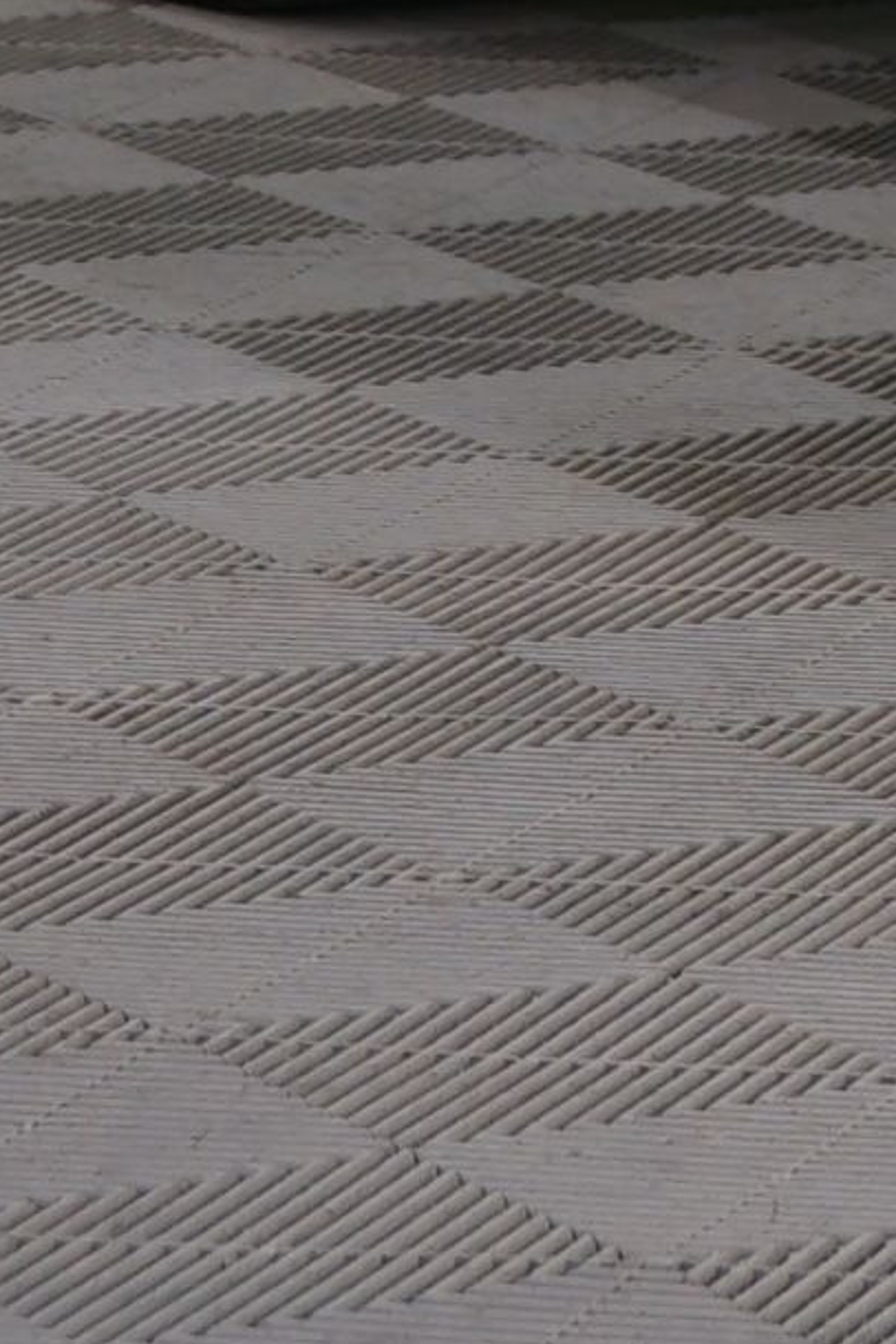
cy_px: -1503
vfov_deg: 6.5
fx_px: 11348
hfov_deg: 4.3
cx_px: 3121
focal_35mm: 304
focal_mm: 47
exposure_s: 1/8
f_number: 4.5
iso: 400
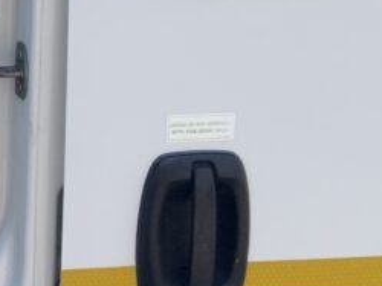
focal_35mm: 119
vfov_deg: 12.3
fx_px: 1312
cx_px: -182
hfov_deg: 15.4
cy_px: -17
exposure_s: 1/759
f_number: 1.8
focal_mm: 3
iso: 16
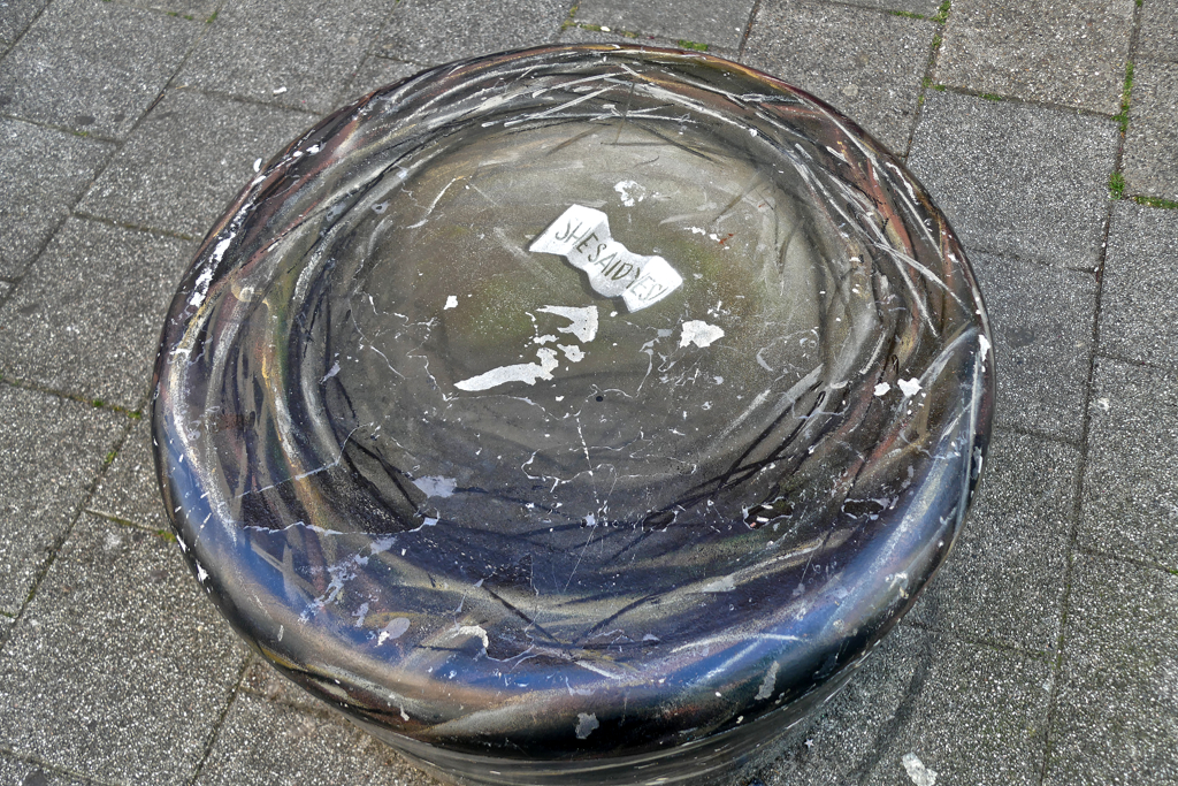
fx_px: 1211
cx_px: 589
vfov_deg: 36.0
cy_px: 393
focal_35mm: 37
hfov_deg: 51.9
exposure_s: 1/80
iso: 160
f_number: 3.1
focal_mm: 13.4
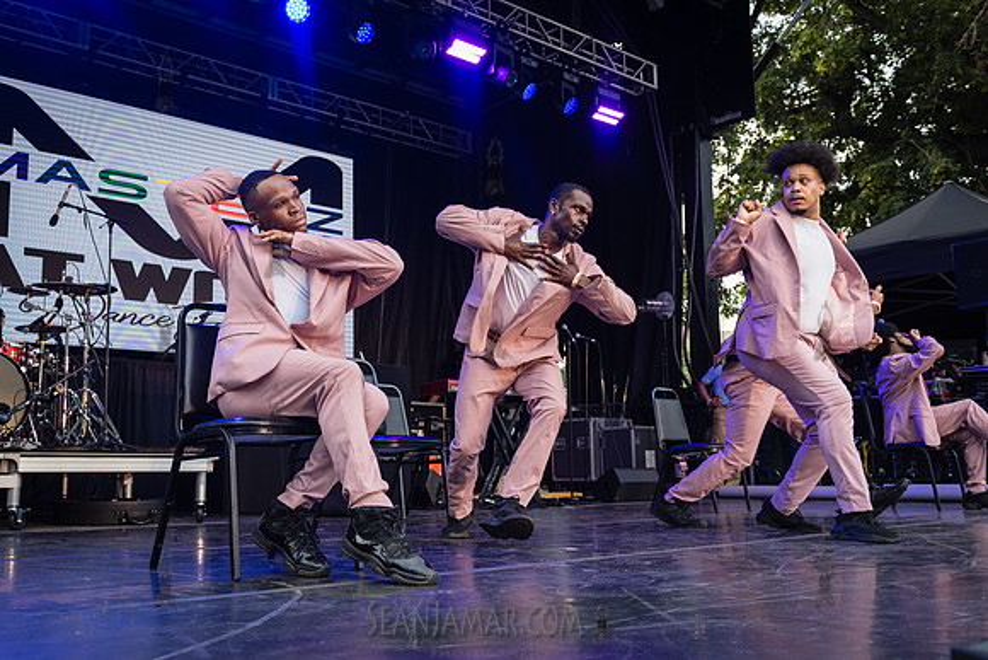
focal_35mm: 36
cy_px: 335
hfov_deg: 53.3
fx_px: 982
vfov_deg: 37.1
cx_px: 433
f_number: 4
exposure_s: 1/640
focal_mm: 31
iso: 1000
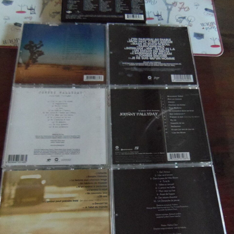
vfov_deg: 48.4
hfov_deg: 48.5
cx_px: 118
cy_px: 125
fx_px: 260
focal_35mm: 34
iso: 640
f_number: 3.9
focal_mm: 5
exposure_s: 1/15
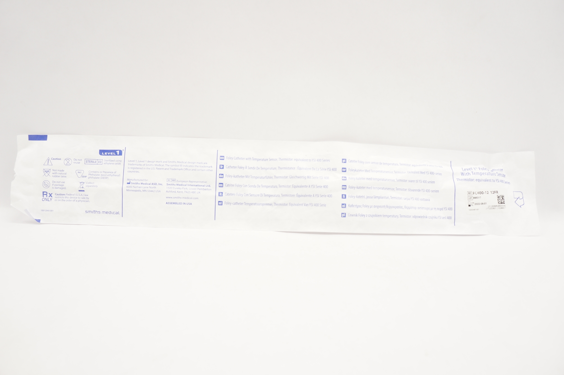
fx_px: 423
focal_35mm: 27
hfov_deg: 67.4
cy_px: 188
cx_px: 282
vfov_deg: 47.8
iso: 400
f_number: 5.6
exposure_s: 1/60
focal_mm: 18
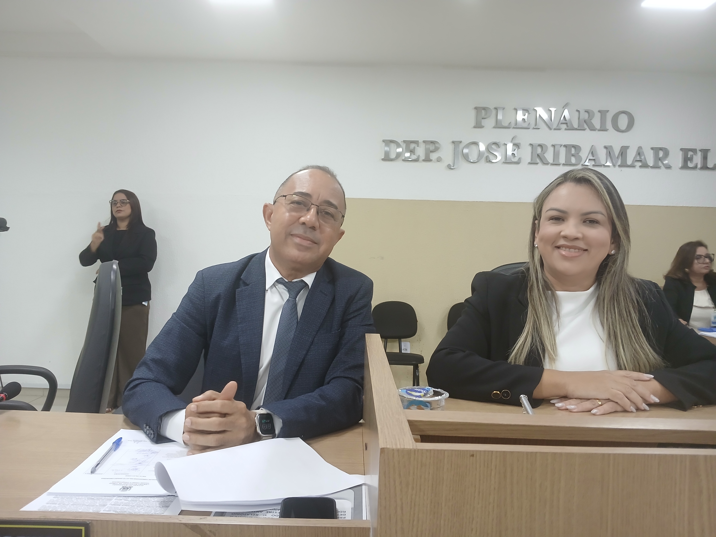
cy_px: 268
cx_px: 358
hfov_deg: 67.3
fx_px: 538
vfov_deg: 53.1
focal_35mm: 26
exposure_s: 1/60
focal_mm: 3.98
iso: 200
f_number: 1.8
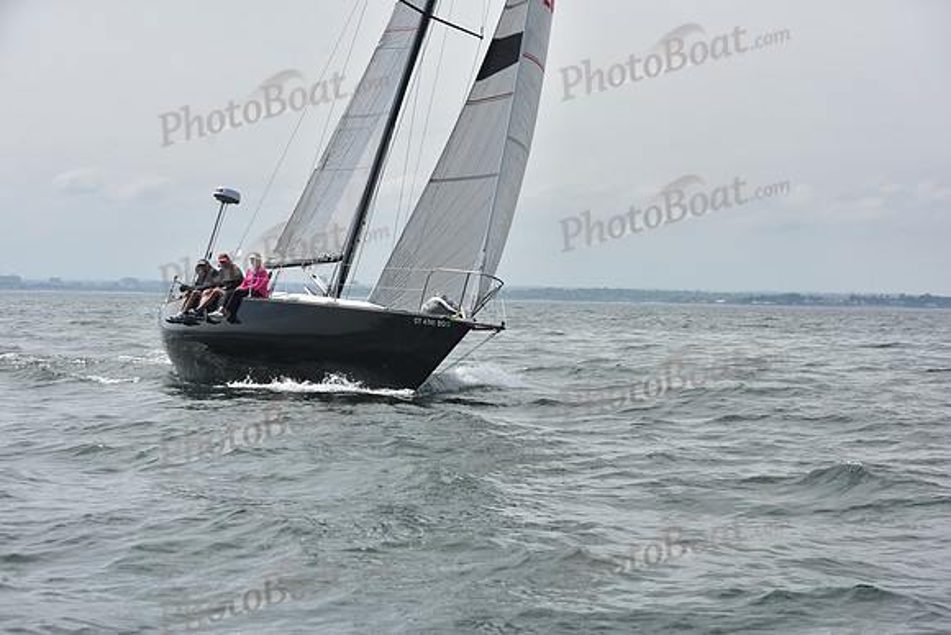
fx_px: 1982
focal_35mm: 75
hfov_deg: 27.0
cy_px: 318
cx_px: 476
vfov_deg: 18.2
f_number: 7.1
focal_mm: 75
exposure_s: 1/1250
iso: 200
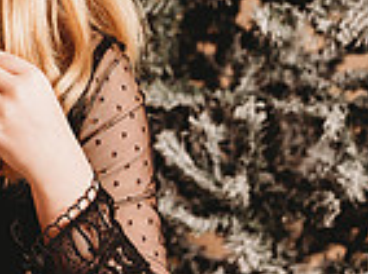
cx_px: -275
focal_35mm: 197
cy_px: -4
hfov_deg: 9.6
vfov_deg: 7.5
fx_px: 2091
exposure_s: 1/160
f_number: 4
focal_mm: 50
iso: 100
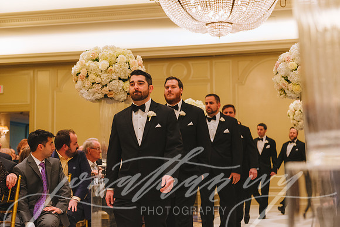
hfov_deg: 34.5
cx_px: 170
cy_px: 114
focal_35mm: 58
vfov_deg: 23.4
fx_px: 548
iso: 2500
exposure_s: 1/160
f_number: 3.5
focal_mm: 58
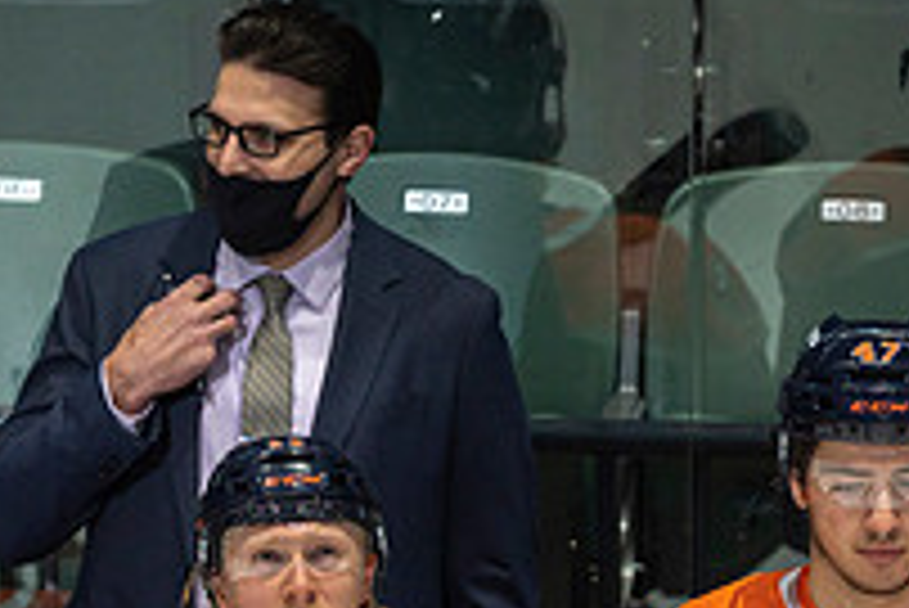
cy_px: 849
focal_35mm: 1724
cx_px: 576
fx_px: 43561
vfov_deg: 0.8
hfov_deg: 1.2
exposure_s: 1/640
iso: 1600
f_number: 4
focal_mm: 600
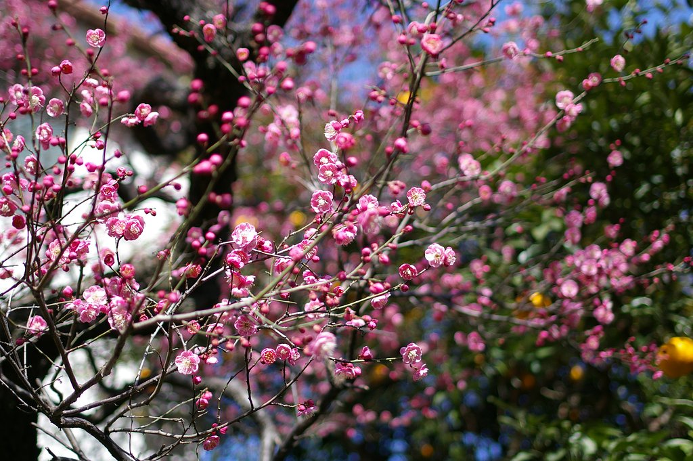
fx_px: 1010
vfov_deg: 25.7
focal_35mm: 52
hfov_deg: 37.9
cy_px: 230
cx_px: 346
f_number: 2
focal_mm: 35
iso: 200
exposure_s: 1/2000
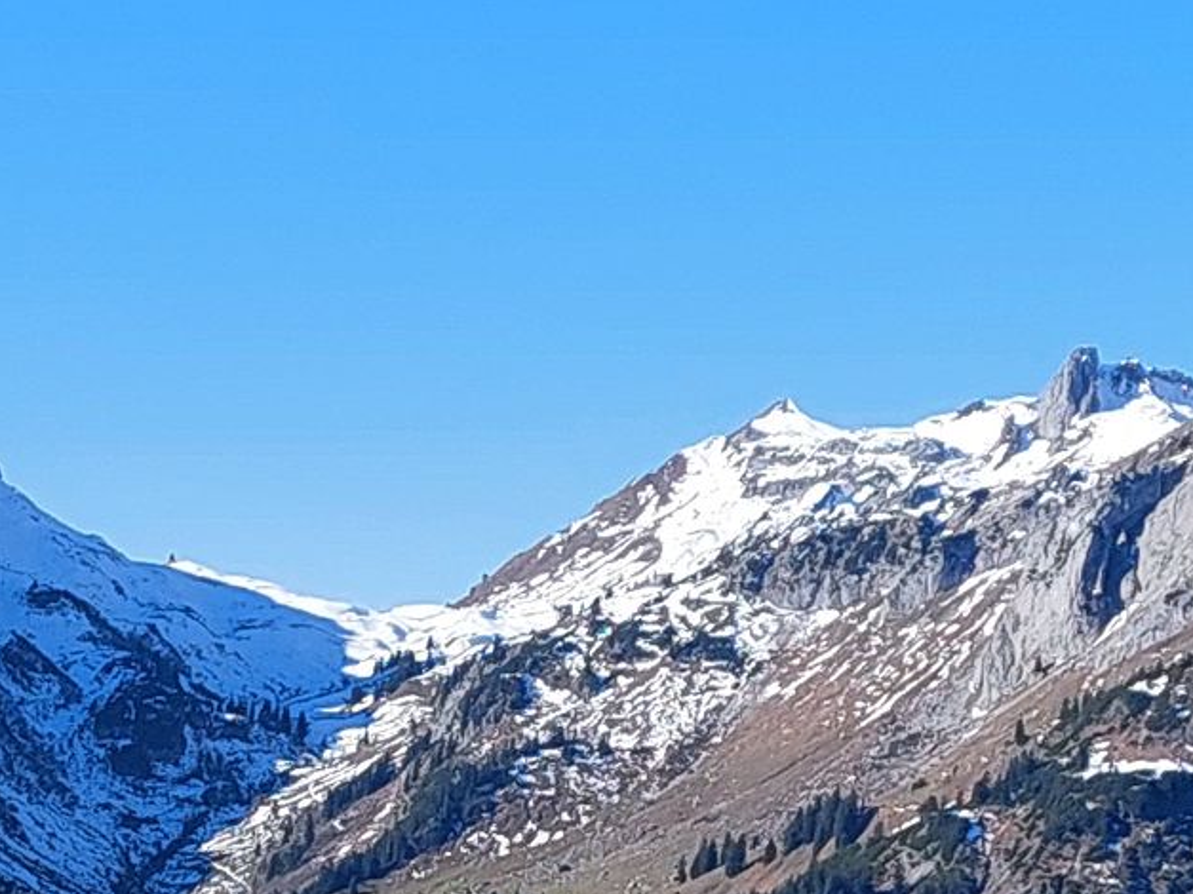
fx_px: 5065
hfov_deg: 13.4
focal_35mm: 147
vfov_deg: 10.1
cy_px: 453
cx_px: 451
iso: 25
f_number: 1.8
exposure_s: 1/868
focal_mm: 5.23
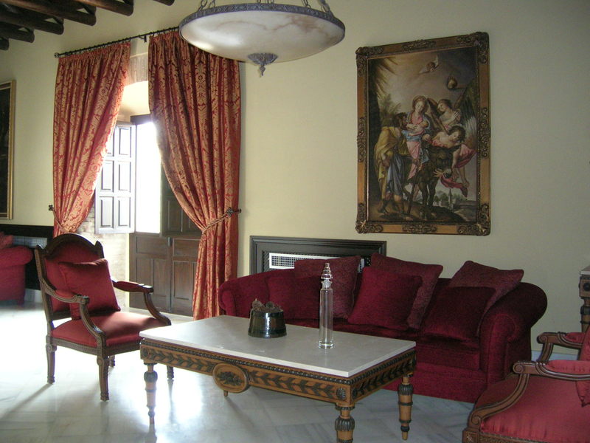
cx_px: 295
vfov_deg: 40.7
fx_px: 597
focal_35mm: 35
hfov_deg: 52.6
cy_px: 222
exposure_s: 1/7.5
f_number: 2.8
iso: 200
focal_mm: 5.4
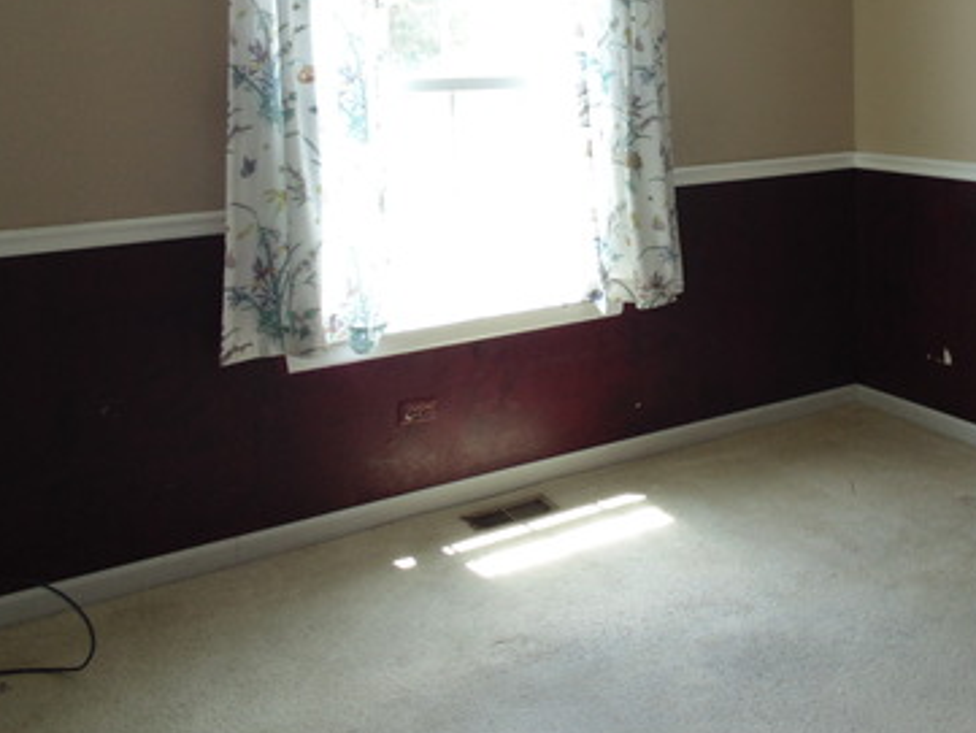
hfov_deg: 45.8
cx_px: 754
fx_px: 1100
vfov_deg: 35.0
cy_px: 95
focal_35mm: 39
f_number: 3.1
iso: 100
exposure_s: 1/30
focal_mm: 4
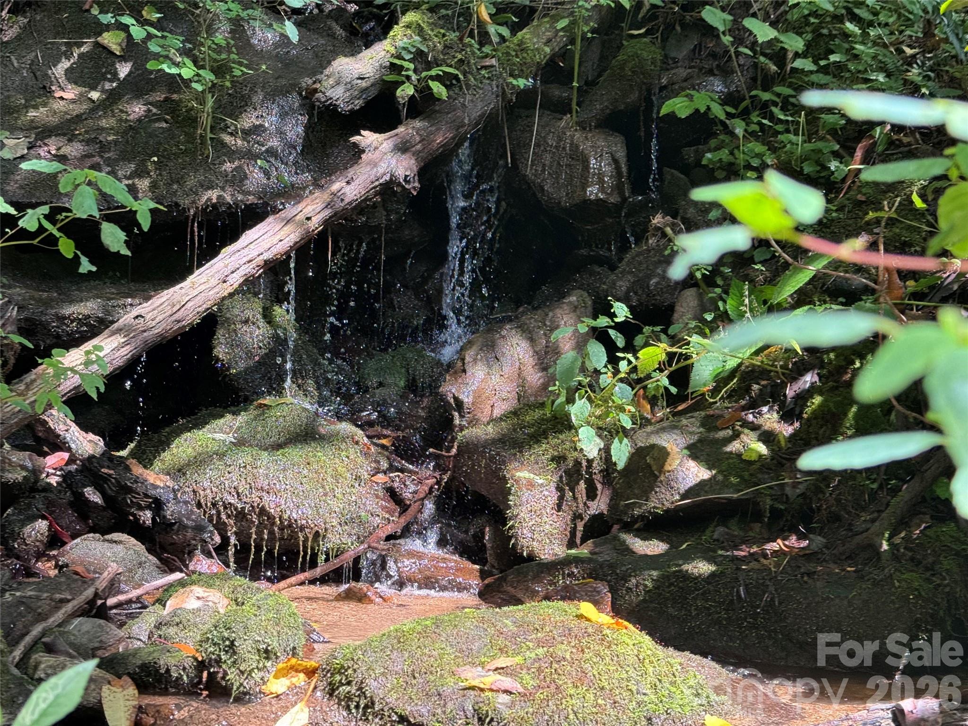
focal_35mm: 48
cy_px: 363
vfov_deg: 30.3
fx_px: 1342
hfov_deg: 39.7
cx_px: 484
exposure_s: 1/172
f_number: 1.78
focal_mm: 6.76
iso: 100
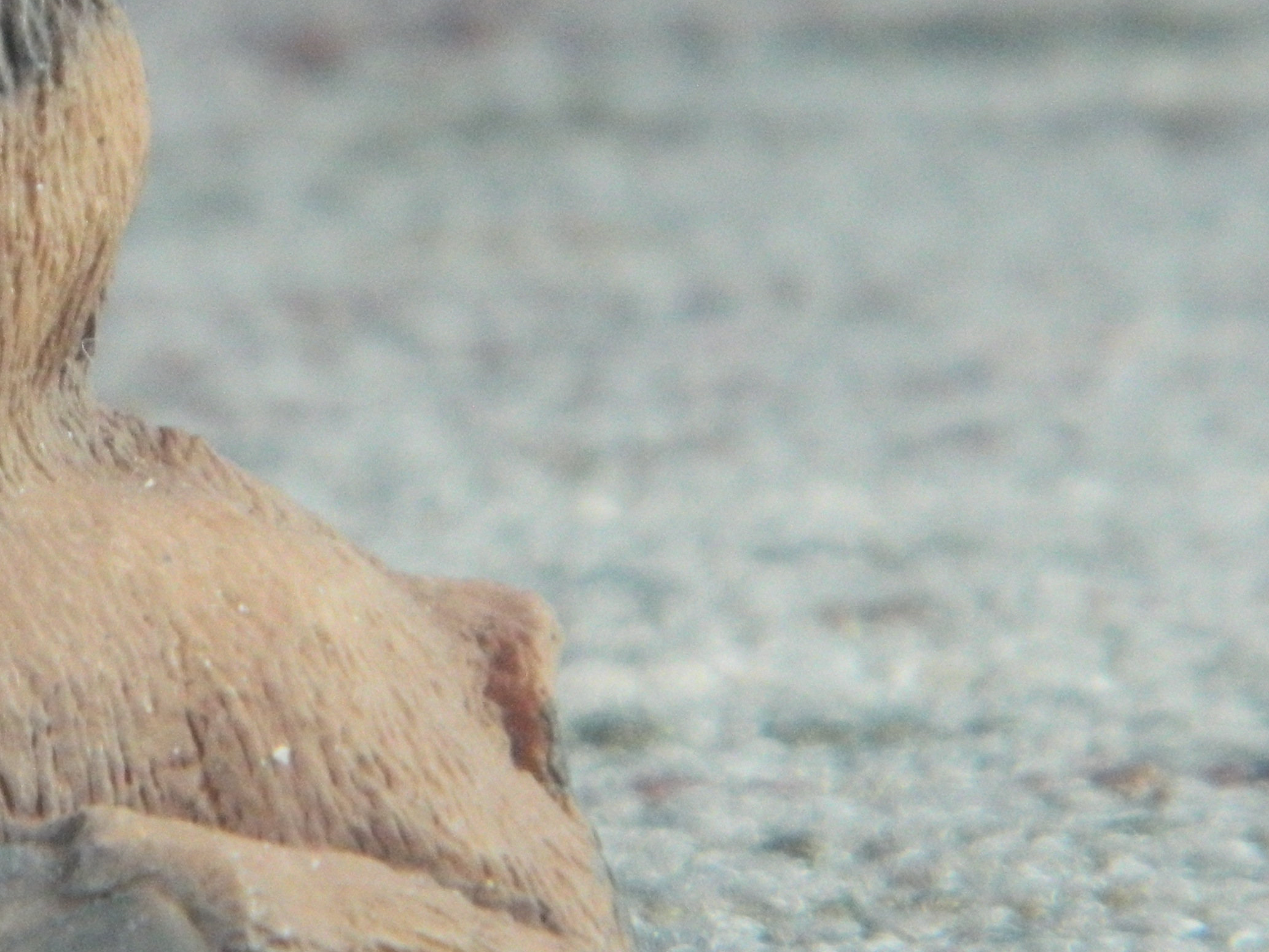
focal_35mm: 462
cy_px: 289
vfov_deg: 3.2
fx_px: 16939
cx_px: -5
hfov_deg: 4.3
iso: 450
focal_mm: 39.7
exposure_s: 1/8
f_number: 5.4
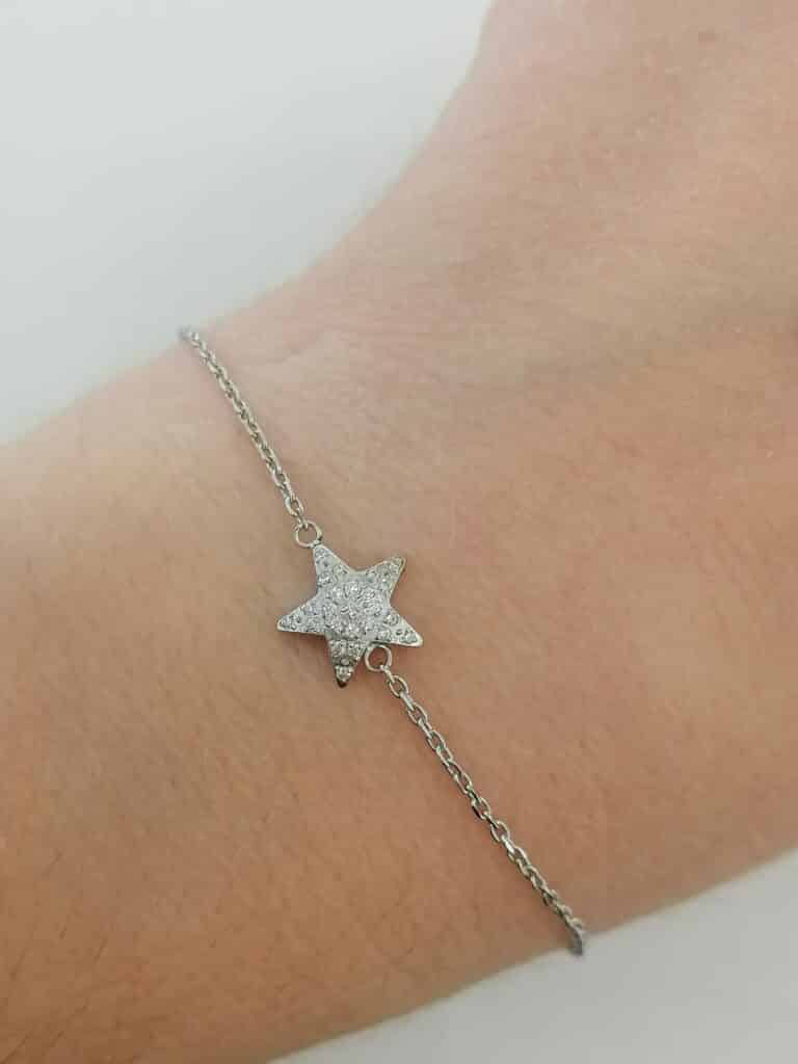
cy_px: 532
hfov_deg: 29.7
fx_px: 1506
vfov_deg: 38.9
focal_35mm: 49
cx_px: 399
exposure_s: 1/50
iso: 125
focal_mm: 4.75
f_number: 1.8
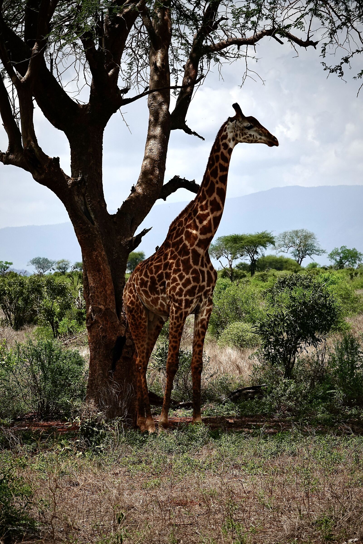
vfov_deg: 13.3
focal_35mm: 154
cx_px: 182
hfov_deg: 8.9
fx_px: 2329
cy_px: 272
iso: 100
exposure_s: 1/1250
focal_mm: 56.39
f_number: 5
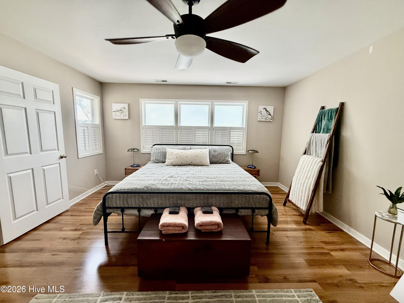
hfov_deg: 102.1
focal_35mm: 14
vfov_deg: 85.7
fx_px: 163
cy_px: 152
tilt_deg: -6.3
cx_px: 202
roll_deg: -0.8
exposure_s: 1/99
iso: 250
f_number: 2.2
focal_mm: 2.22
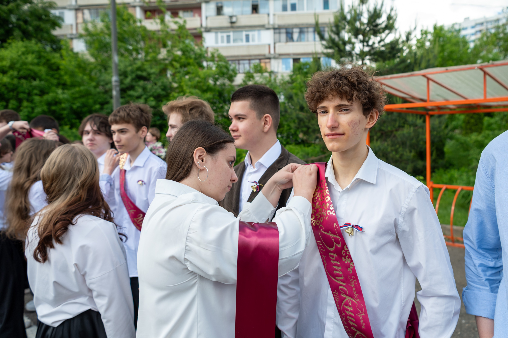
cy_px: 148
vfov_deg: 44.6
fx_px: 412
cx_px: 285
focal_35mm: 29
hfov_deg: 63.2
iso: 160
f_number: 3.5
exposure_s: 1/800
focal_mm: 26
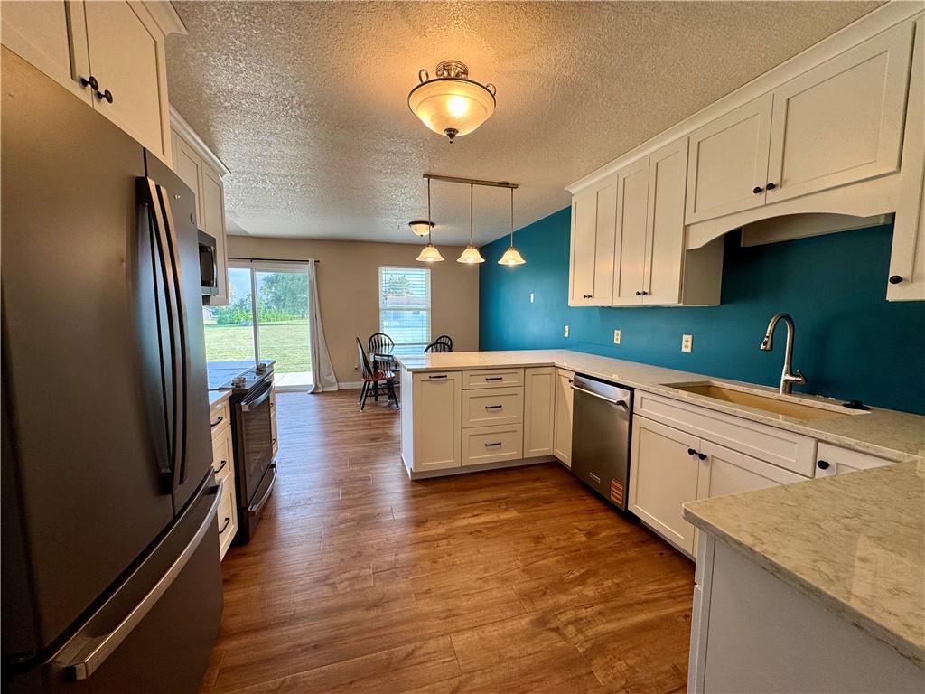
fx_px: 374
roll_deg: +0.2
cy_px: 347
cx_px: 462
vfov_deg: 85.7
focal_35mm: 14
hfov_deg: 102.1
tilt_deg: -6.2
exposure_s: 1/120
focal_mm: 2.22
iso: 100
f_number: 2.2
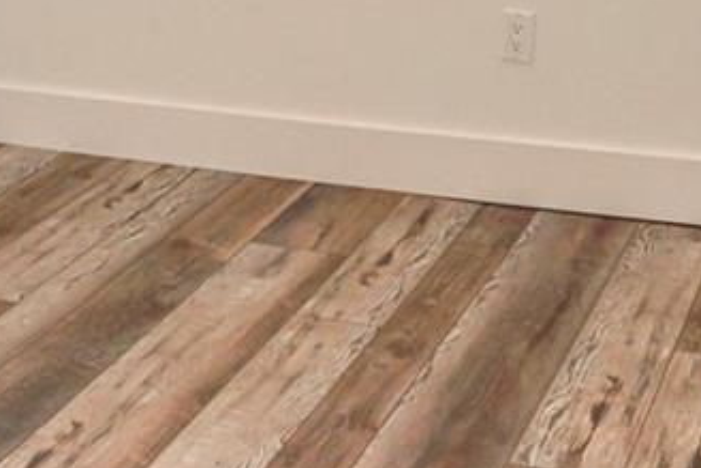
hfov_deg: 26.0
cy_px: -417
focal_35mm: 78
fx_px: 1519
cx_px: 348
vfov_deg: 14.9
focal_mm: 16
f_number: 4.5
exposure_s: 1/60
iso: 100
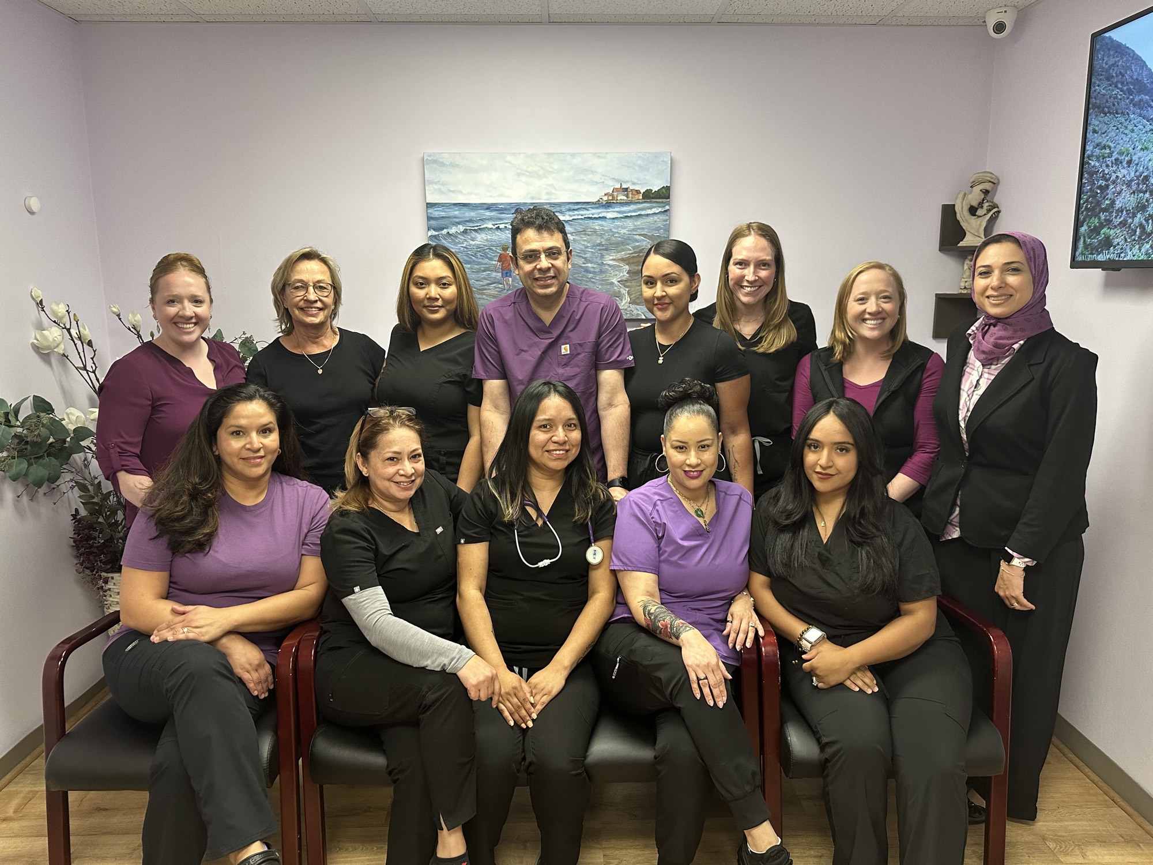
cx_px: 576
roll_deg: +0.5
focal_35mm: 24
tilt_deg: -10.2
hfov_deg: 71.6
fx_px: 799
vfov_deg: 56.8
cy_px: 432
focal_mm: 6.86
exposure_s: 1/60
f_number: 1.78
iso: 250
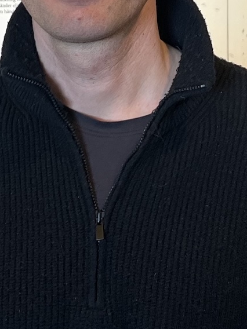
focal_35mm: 119
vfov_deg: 16.0
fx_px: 1132
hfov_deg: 12.4
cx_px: 92
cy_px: -51
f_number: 1.5
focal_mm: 5.7
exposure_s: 1/100
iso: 64
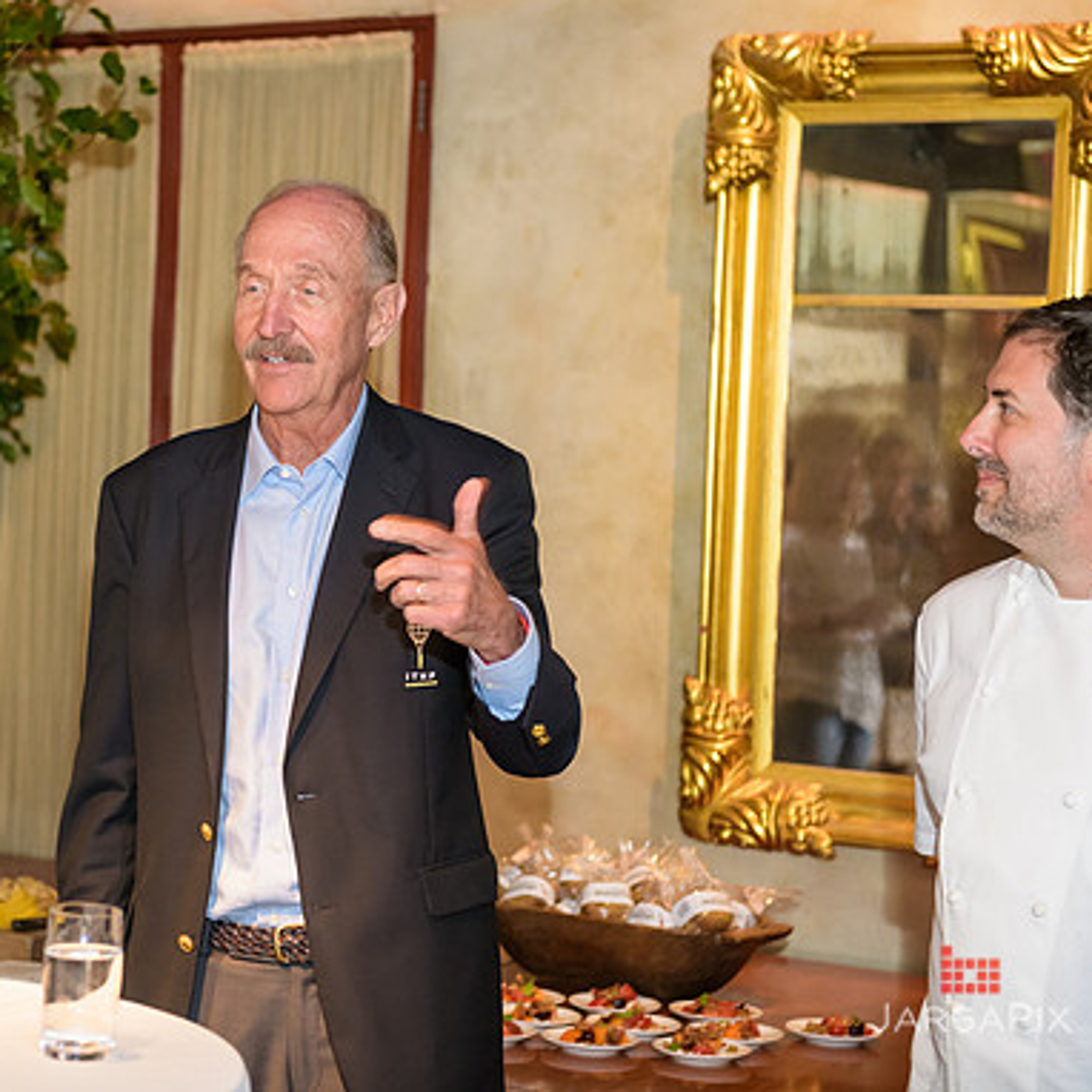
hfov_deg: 21.5
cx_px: 314
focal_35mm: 80
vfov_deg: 21.7
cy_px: 542
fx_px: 2855
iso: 1250
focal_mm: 62
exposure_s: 1/125
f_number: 3.2
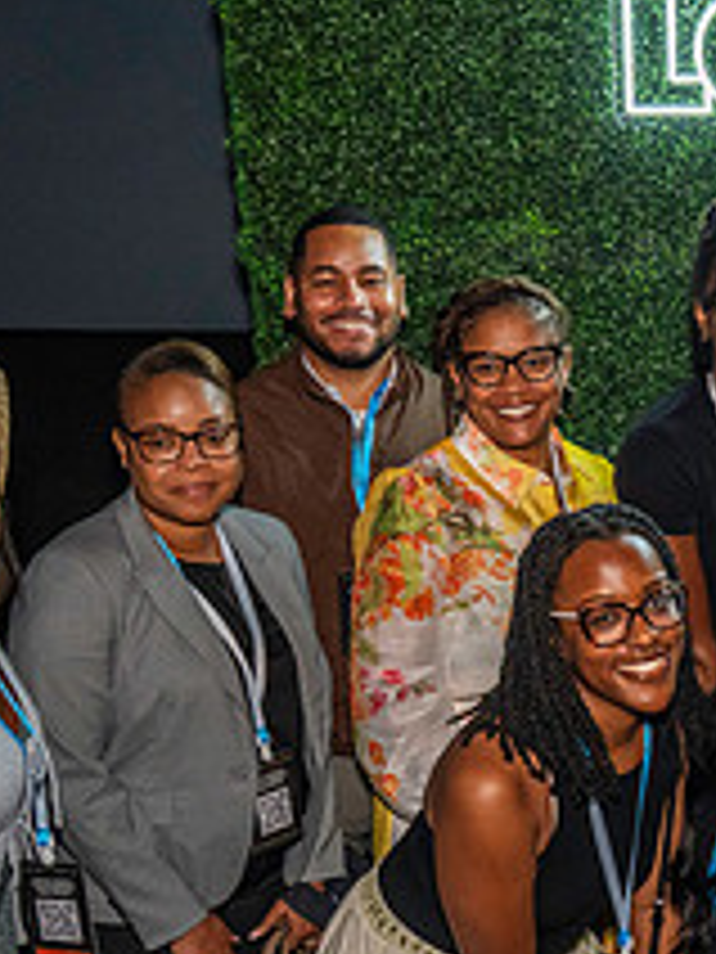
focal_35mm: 63
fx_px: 1737
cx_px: 919
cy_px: 673
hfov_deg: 21.2
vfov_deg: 30.4
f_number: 4.5
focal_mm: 24
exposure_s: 1/100
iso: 3200
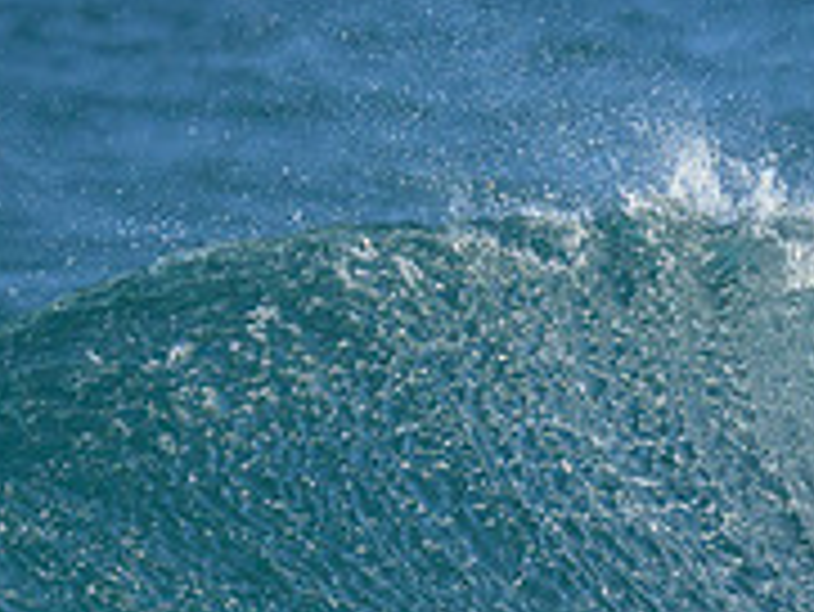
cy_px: 451
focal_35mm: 3288
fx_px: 77369
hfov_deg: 0.6
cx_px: 1054
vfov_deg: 0.5
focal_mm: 800
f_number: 6.3
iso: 450
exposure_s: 1/2000
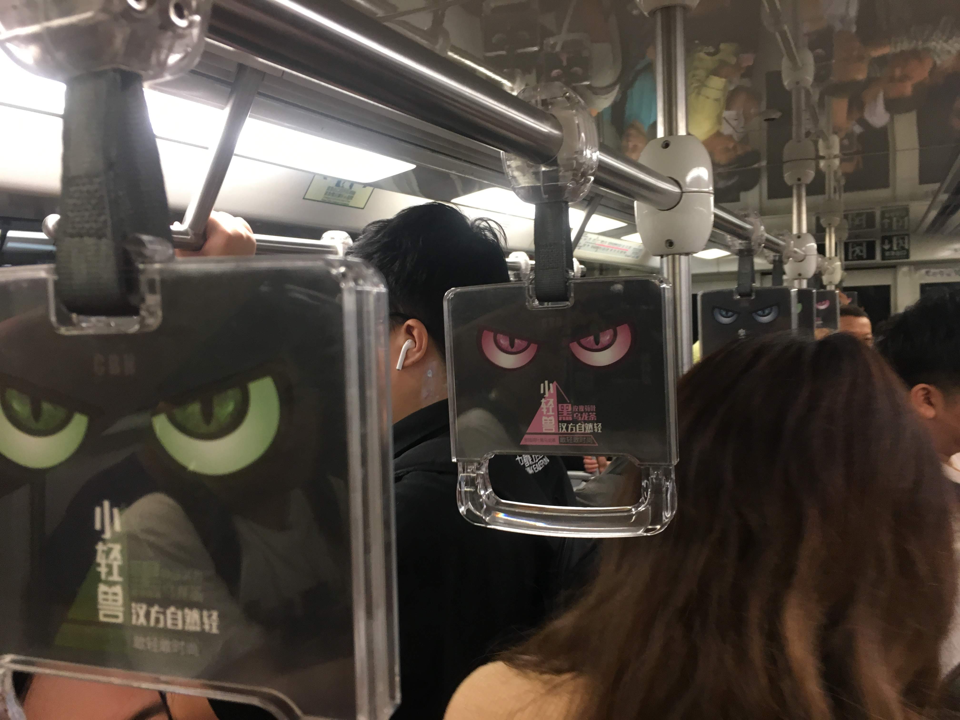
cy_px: 360
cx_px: 480
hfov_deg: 61.7
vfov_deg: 48.2
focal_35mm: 29
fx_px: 804
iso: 100
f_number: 2.2
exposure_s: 1/33
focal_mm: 4.15
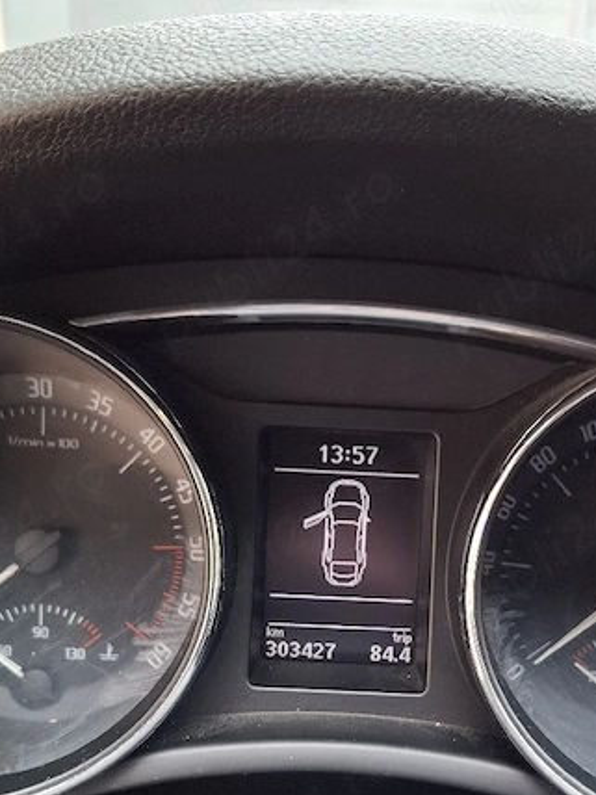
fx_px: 987
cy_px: 593
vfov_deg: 42.6
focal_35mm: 43
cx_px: 349
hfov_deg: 33.5
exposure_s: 1/100
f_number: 1.8
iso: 125
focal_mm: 5.54
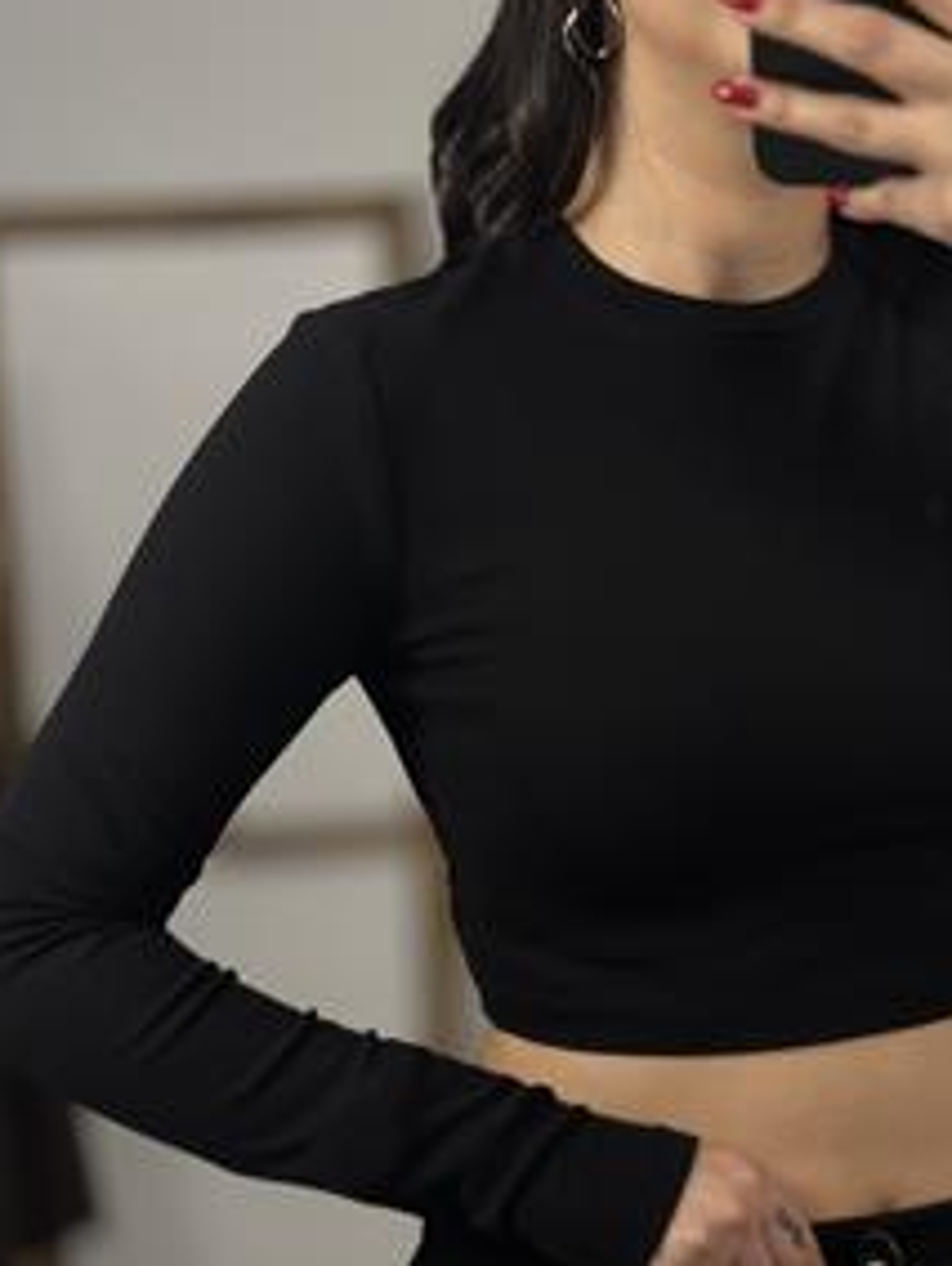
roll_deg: +5.1
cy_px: 736
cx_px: 653
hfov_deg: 21.0
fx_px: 2561
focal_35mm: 70
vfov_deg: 27.7
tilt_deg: -28.9
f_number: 1.78
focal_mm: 6.86
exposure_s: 1/100
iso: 64
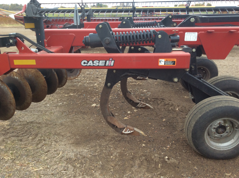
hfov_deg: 56.9
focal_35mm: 32
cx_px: 120
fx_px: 221
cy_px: 89
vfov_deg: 44.1
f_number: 2.4
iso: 32
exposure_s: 1/132
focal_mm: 3.3
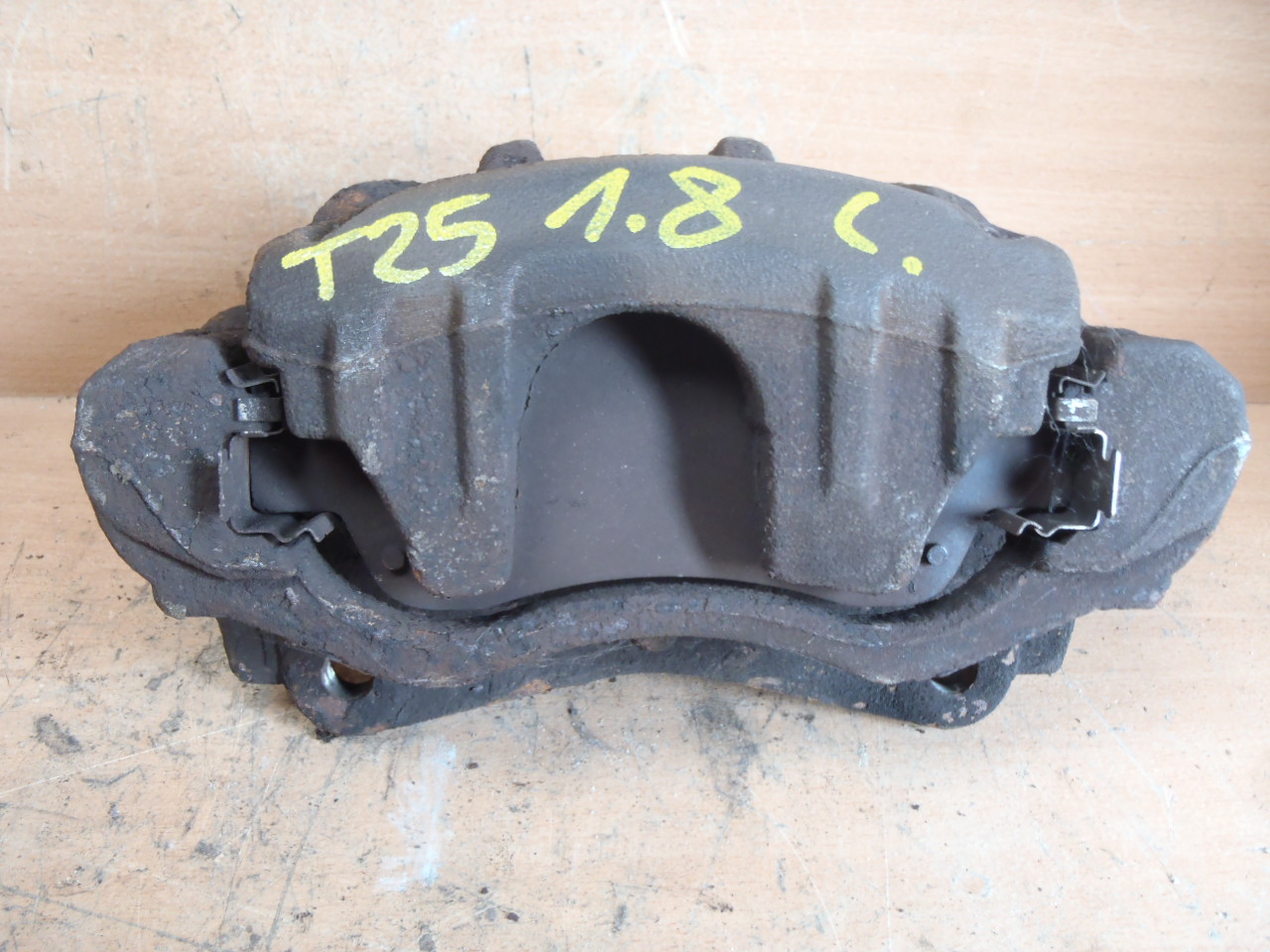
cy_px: 476
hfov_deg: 49.0
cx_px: 635
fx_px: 1394
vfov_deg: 37.7
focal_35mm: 38
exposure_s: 1/13
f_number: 4.6
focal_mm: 6.83
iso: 200
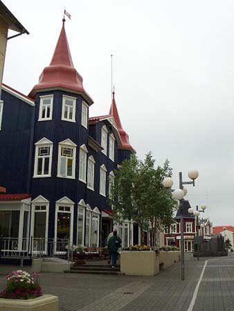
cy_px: 156
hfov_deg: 35.2
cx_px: 117
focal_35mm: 41
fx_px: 369
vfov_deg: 45.8
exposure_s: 1/500
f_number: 4.6
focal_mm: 6.8
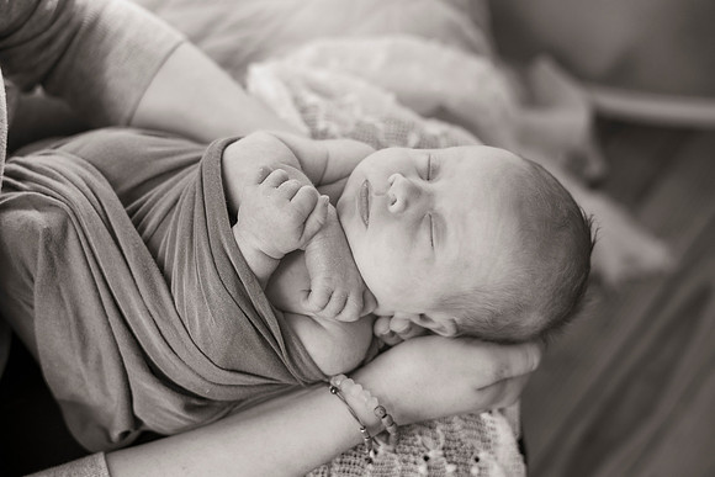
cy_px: 238
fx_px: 993
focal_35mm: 50
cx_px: 358
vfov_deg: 27.0
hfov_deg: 39.6
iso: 640
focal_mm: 50
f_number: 2.8
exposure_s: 1/200
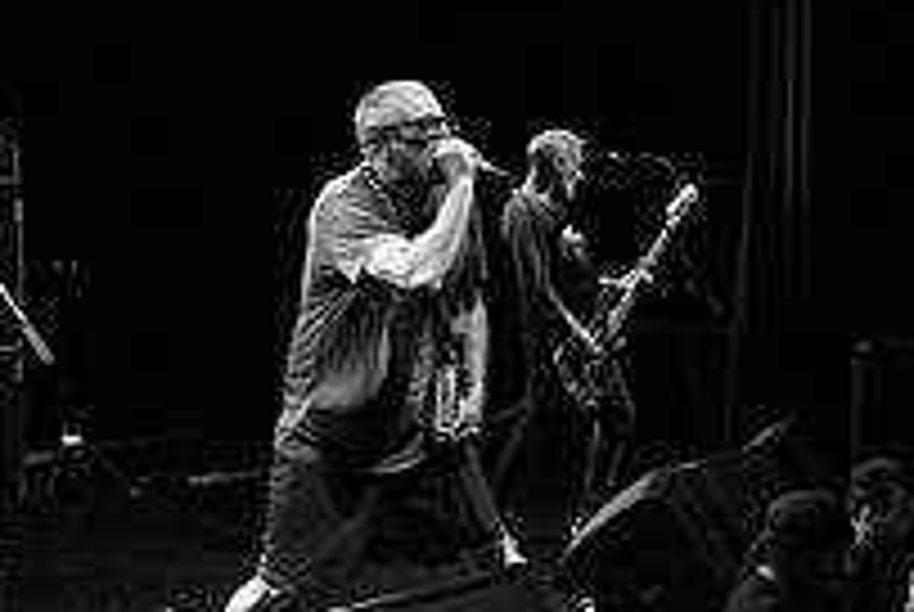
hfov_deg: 22.9
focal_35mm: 83
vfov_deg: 16.5
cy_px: 343
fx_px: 2110
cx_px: 1029
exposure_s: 1/160
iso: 3200
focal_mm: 24
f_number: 3.2
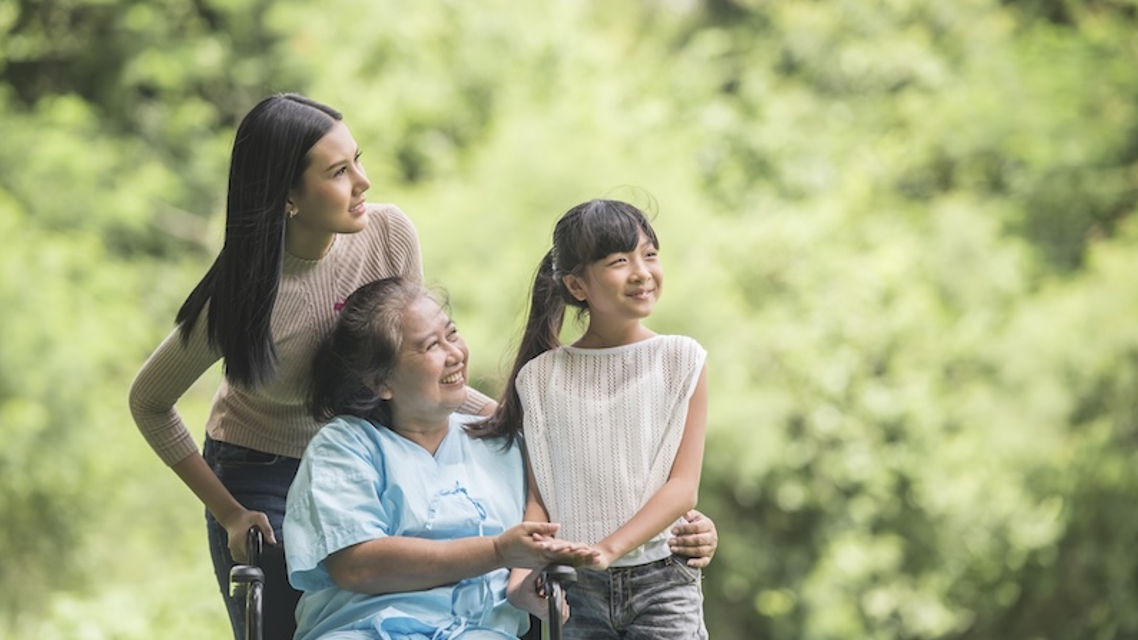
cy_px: 285
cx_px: 571
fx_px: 5250
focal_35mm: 174
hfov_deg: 12.4
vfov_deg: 7.0
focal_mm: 165
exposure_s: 1/500
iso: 250
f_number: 2.8
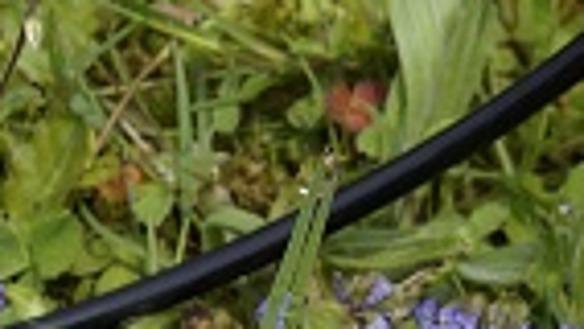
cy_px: 8
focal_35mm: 219
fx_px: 3393
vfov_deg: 5.5
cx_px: 1168
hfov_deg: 9.2
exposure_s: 1/320
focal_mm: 35
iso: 160
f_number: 9
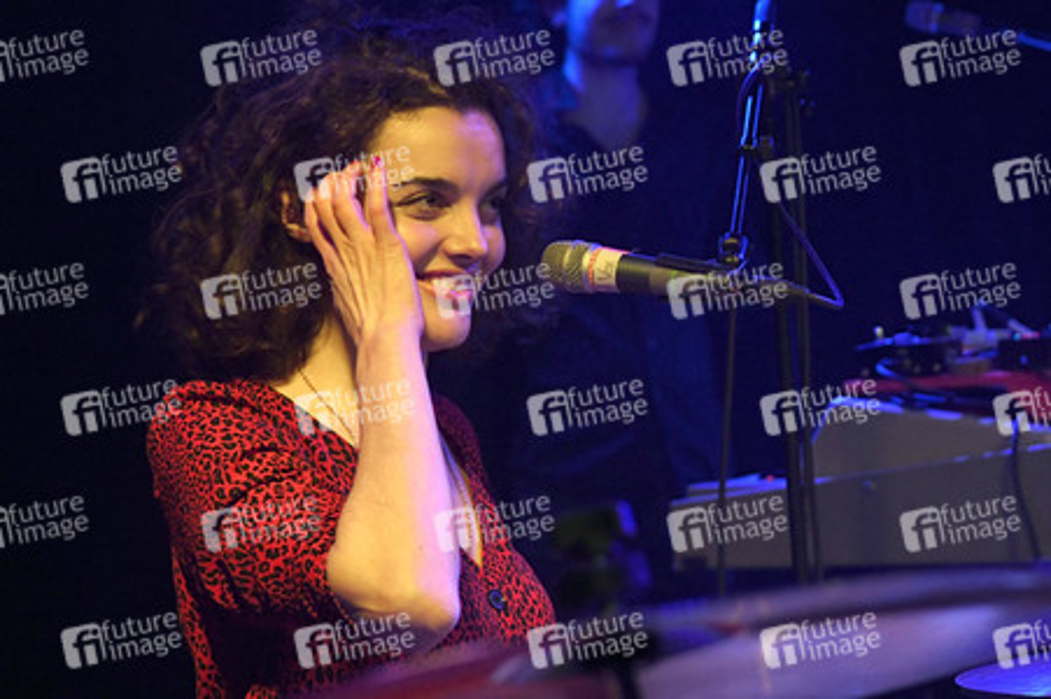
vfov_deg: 18.9
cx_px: 526
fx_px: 2100
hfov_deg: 28.1
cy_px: 350
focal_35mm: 72
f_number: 3.5
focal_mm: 48
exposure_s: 1/125
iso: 3200
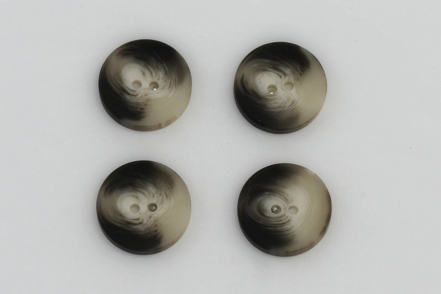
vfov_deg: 16.4
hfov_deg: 24.3
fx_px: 1023
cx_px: 220
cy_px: 148
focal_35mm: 84
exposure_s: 1/500
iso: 200
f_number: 9
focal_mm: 55
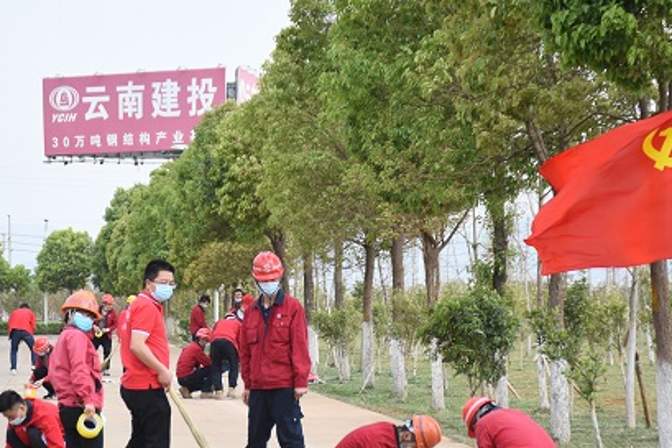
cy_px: 238
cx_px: 199
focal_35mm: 159
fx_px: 2969
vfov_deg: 8.6
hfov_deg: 12.9
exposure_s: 1/640
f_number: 6.3
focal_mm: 62
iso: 400
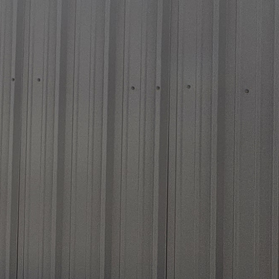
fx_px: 1122
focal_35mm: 123
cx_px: -274
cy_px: 11
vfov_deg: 14.0
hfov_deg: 12.5
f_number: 1.8
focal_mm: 5.4
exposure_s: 1/2843
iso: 25
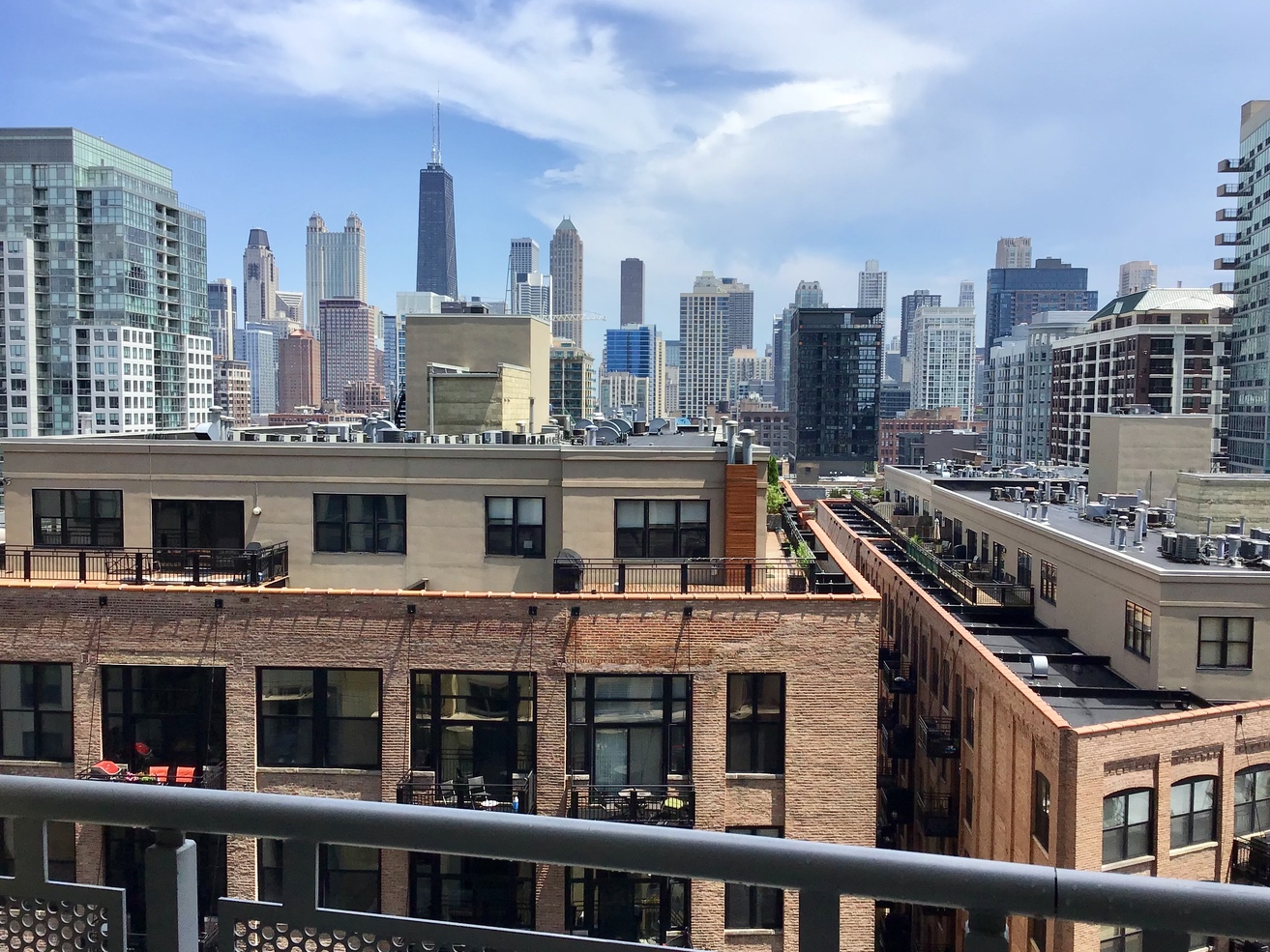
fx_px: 1248
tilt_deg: -2.9
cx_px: 627
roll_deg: +0.8
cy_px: 486
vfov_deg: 41.8
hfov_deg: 54.0
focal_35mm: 34
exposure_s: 1/1253
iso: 25
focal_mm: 3.3
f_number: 2.4
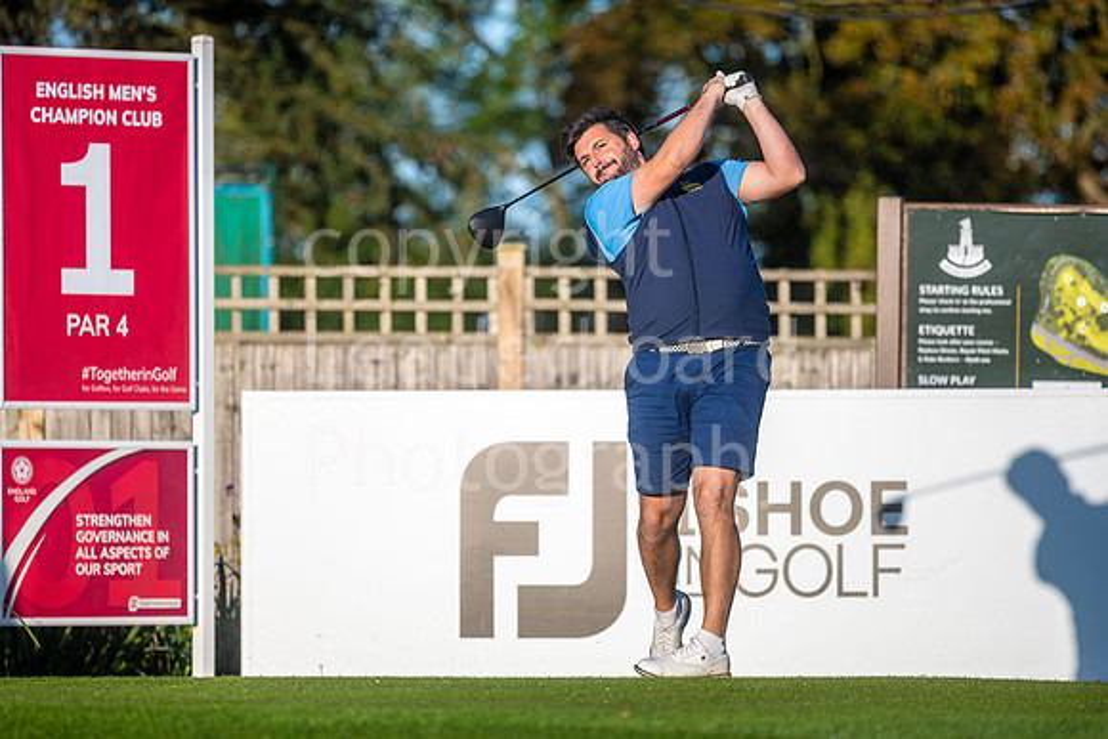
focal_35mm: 300
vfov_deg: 4.6
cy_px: 370
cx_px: 554
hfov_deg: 6.9
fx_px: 9235
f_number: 4
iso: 160
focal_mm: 300
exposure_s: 1/1250
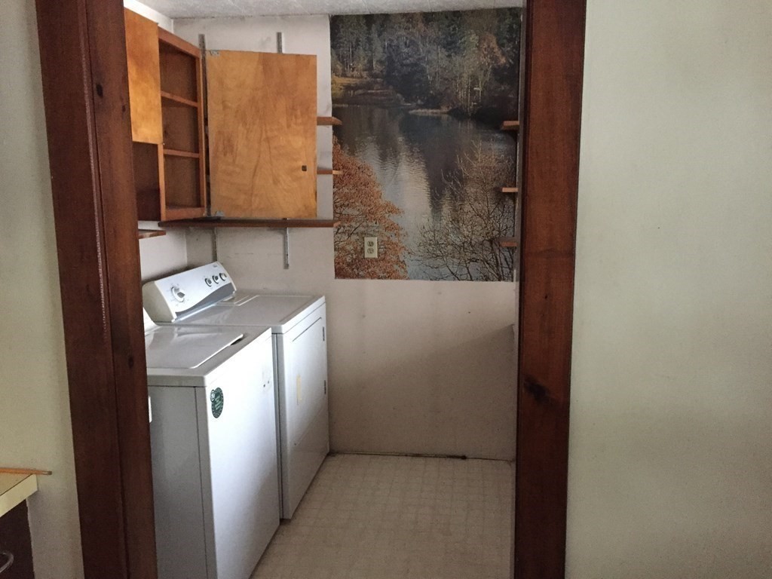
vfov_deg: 48.2
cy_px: 290
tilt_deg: -8.5
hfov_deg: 61.7
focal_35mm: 29
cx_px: 386
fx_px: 647
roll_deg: +0.7
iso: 400
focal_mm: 4.15
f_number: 2.2
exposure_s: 1/15
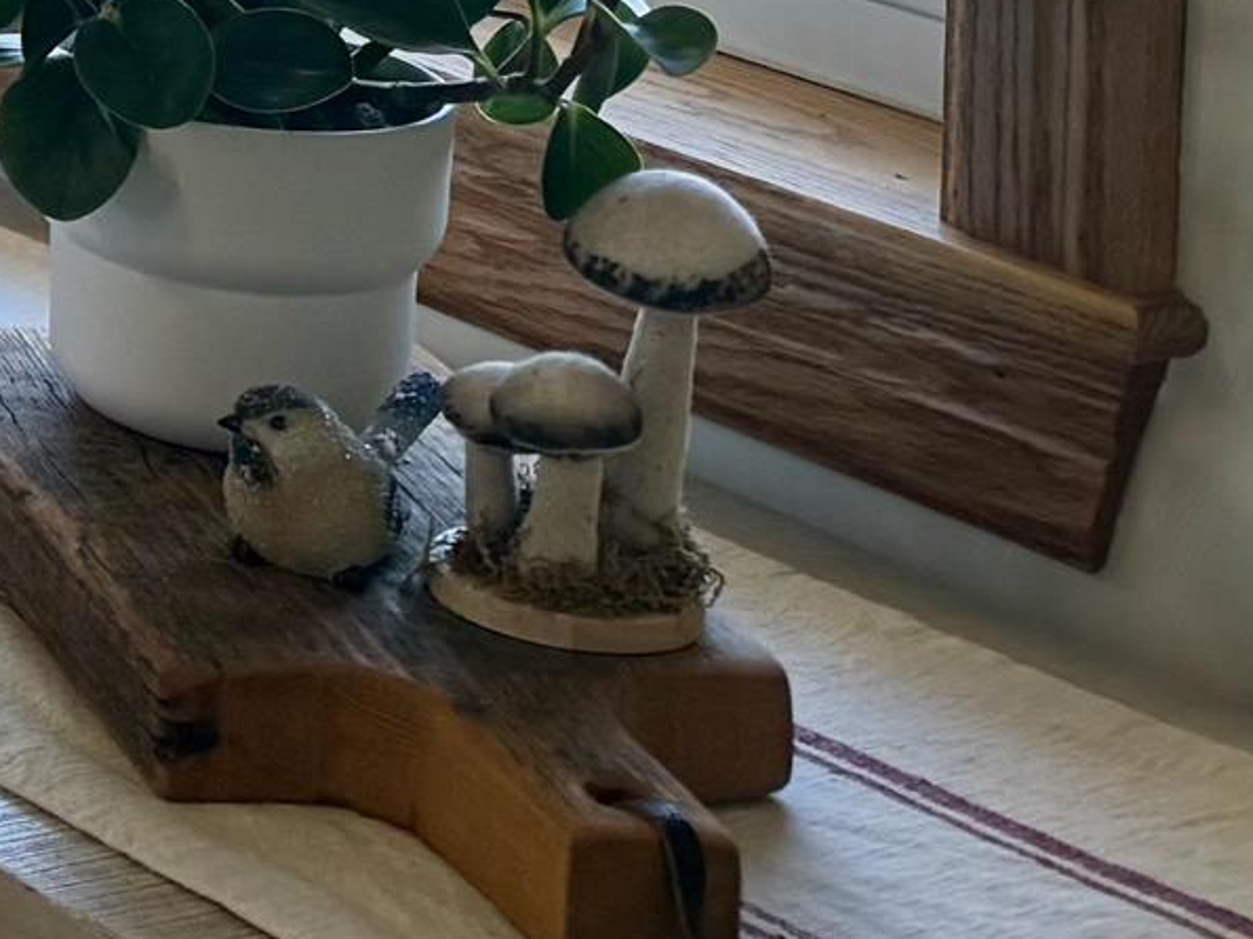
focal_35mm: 124
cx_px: -1525
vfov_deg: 10.9
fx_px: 4488
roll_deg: -0.3
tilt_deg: -3.6
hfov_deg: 13.0
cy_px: -939
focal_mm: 6.76
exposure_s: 1/235
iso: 160
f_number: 1.78
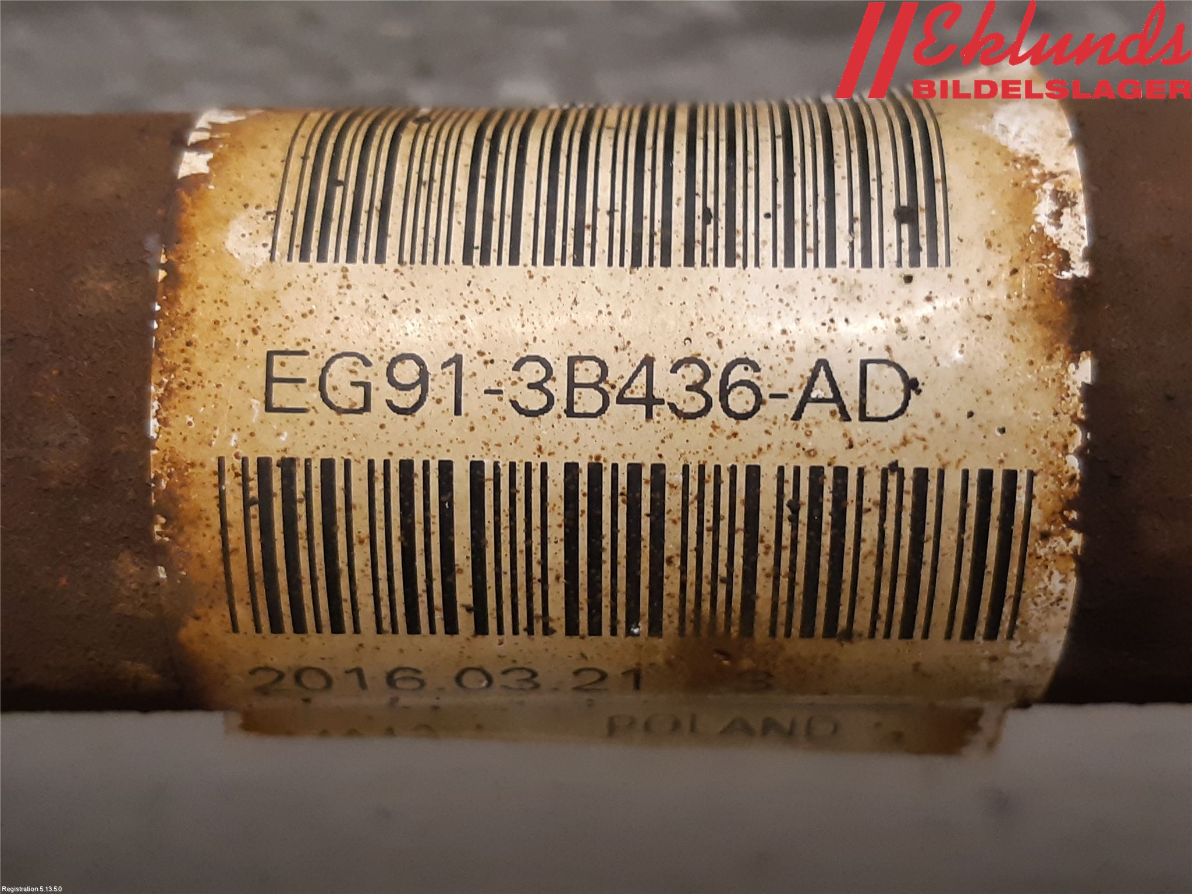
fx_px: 895
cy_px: 447
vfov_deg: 53.1
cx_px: 596
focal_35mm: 26
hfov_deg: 67.3
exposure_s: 1/50
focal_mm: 3.93
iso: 160
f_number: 1.7
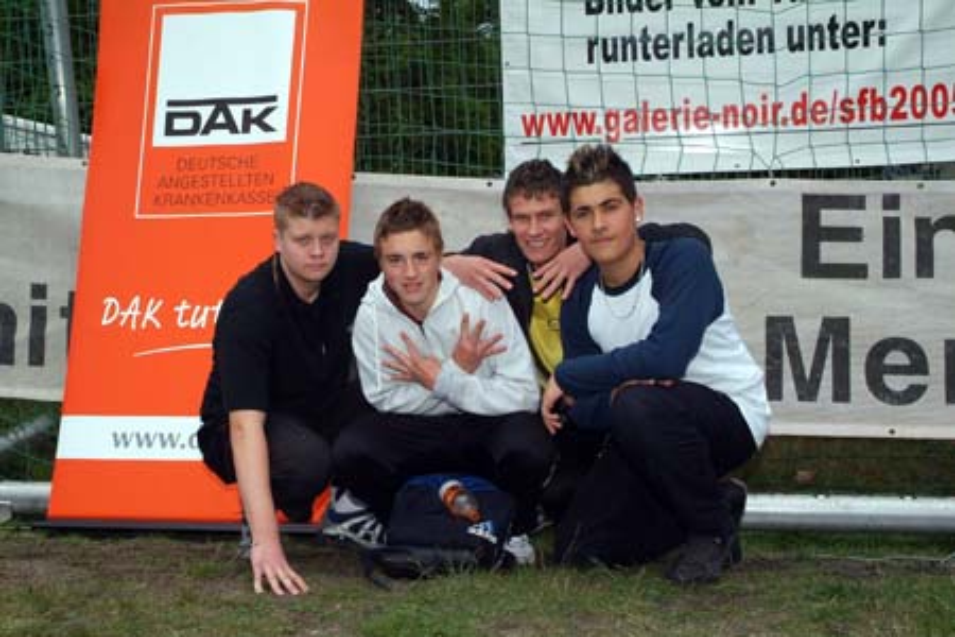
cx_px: 478
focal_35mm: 51
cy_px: 318
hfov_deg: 38.9
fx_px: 1353
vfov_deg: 26.5
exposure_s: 1/125
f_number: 16
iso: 400
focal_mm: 34
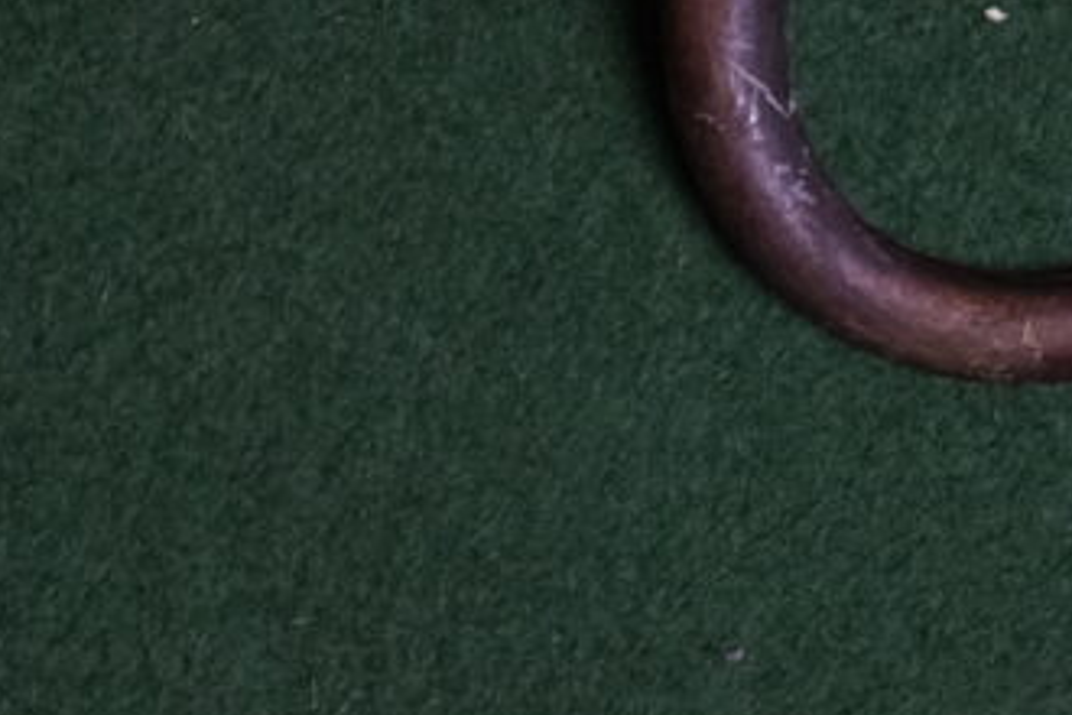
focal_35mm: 481
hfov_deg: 4.1
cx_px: 3151
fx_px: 14322
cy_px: -50
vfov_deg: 2.9
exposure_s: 1/160
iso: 320
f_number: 5
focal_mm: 41.4
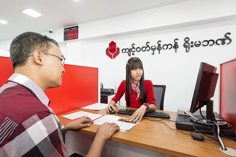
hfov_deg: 84.0
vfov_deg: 61.9
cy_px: 78
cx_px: 118
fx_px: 131
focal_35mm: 20
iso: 1000
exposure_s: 1/15
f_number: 11
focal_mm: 20
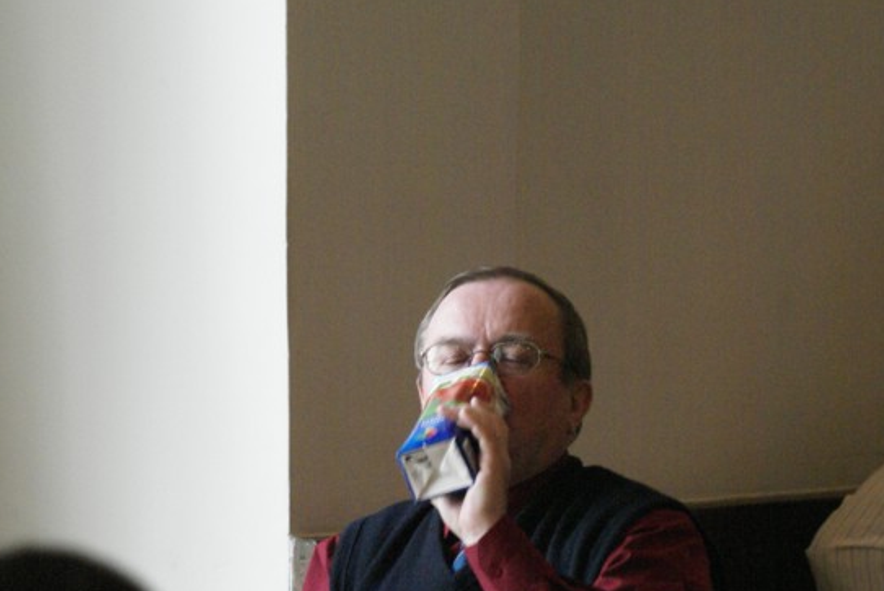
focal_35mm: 310
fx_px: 7616
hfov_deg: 6.6
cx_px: 519
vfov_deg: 4.4
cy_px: 366
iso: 1600
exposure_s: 1/60
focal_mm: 160
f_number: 5.6
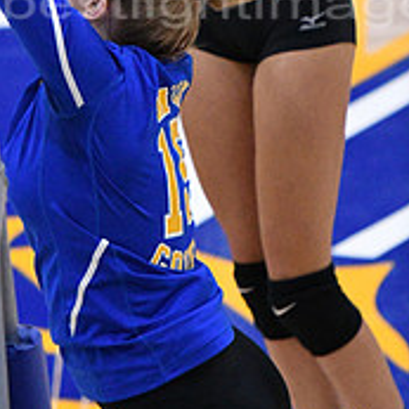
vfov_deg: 2.6
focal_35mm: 683
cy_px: -253
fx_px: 9130
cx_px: 226
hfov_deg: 2.6
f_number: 3.2
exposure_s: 1/1250
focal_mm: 160
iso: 6400
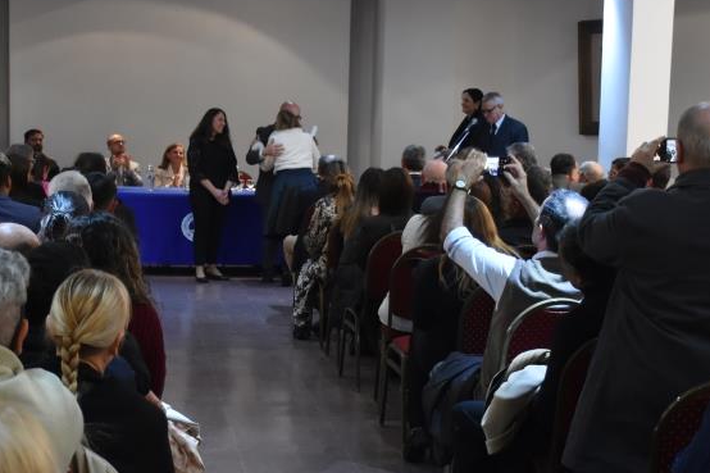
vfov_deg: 18.2
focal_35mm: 75
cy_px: 295
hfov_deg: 26.9
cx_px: 258
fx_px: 1477
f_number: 4
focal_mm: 27
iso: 1600
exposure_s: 1/40
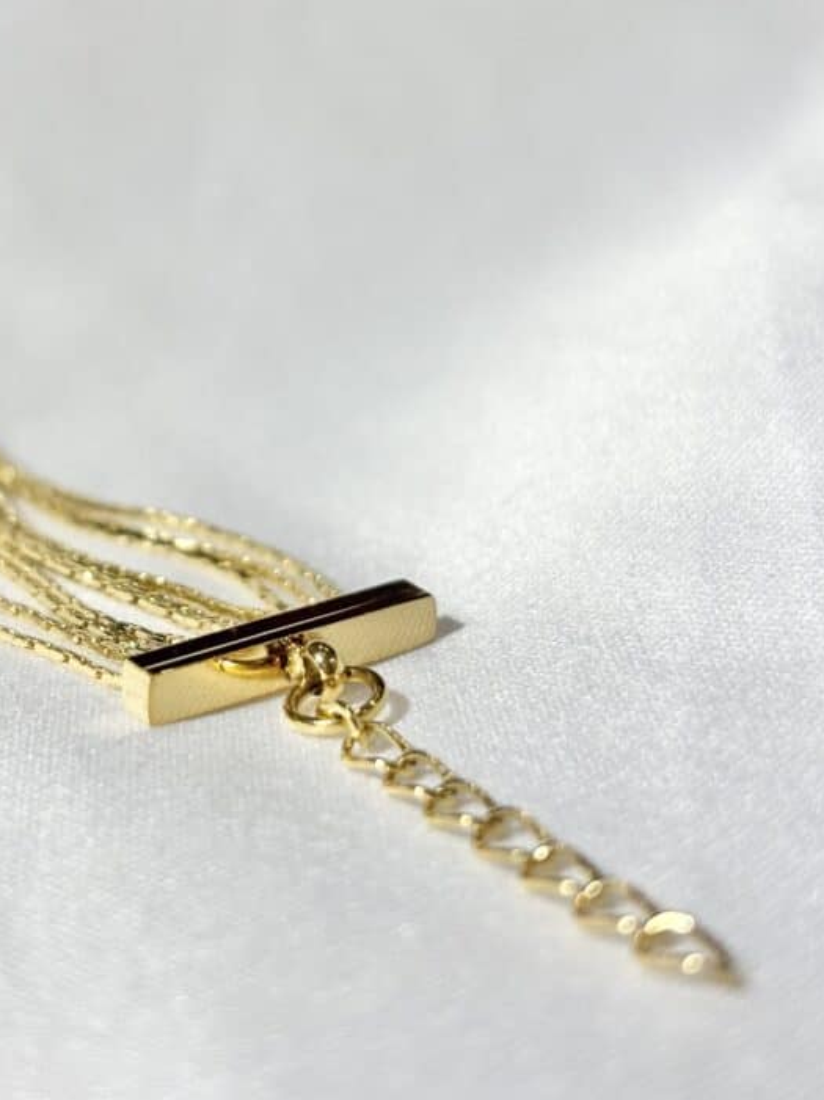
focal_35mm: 76
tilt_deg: -27.6
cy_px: 422
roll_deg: +9.0
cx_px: 239
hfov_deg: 19.3
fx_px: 2414
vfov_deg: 25.6
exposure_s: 1/283
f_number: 1.6
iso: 32
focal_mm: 5.96
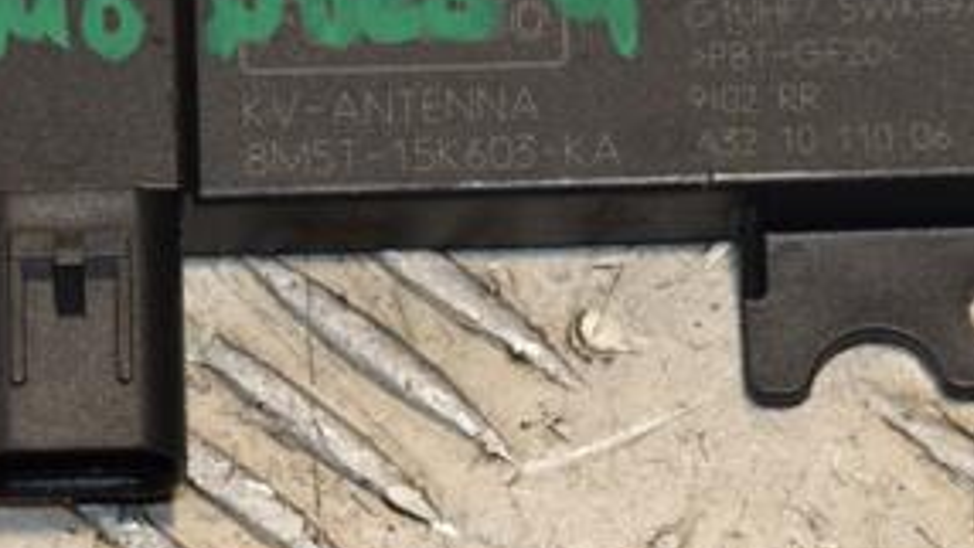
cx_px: 443
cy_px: 245
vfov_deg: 3.5
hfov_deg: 6.2
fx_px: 8940
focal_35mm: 346
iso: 800
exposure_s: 1/200
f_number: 9
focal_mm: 105
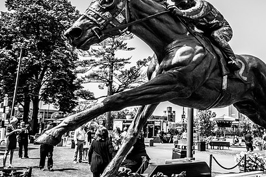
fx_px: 273
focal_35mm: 37
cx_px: 176
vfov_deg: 35.9
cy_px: 81
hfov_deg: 51.0
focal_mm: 9
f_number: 11
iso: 100
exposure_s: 1/60
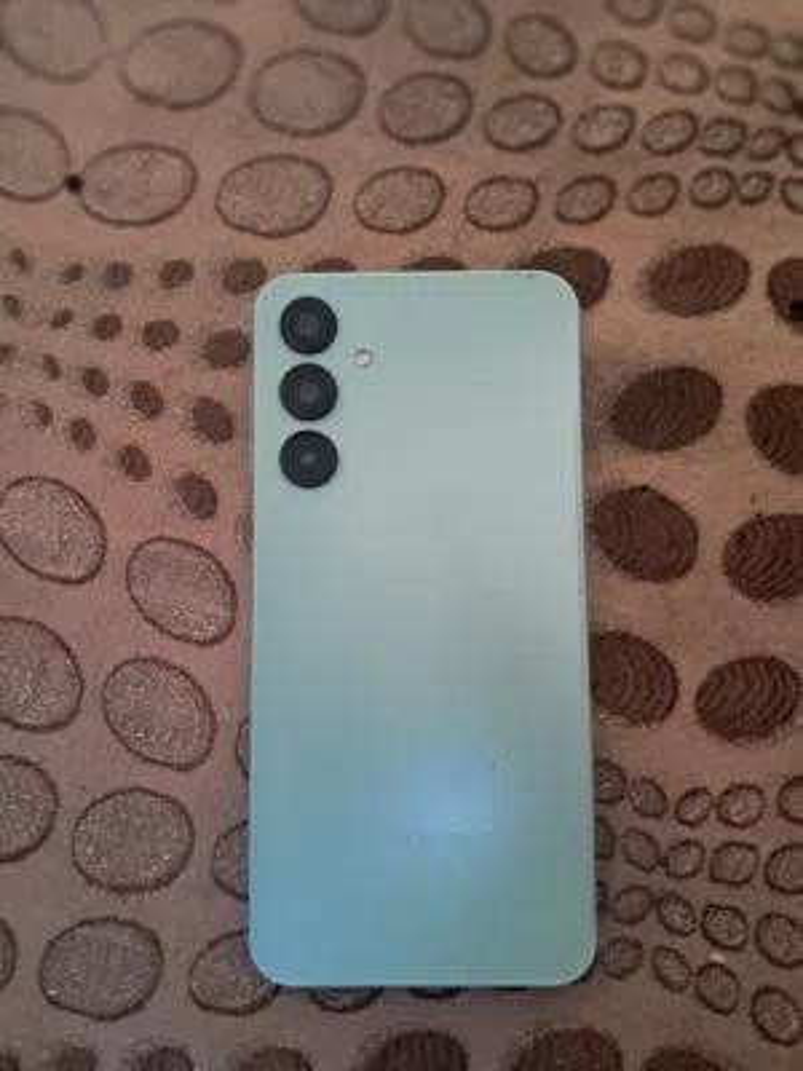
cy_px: 536
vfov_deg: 65.3
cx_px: 402
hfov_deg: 51.4
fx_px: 835
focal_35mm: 27
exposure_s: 1/33
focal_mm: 4
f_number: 1.8
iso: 500
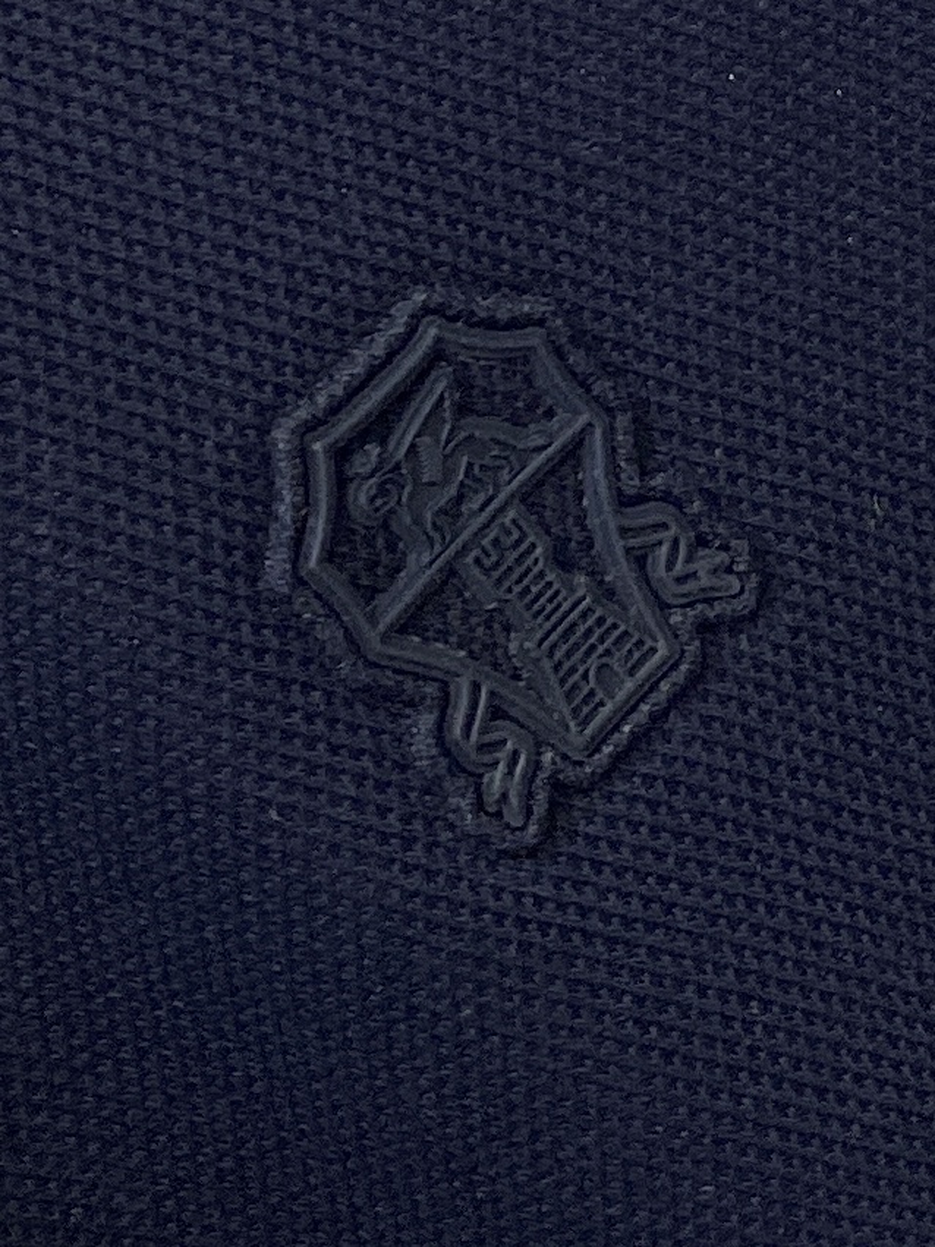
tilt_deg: -13.1
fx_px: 937
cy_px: 624
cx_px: 468
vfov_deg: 67.3
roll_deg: +36.1
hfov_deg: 53.1
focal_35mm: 26
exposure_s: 1/116
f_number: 1.8
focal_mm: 4.25
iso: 125
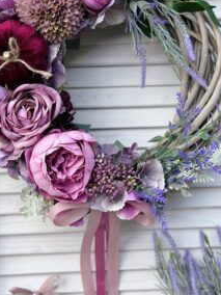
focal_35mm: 73
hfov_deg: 20.2
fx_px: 621
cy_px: 145
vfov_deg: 26.7
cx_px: 99
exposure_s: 1/543
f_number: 1.78
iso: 80
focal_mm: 6.86
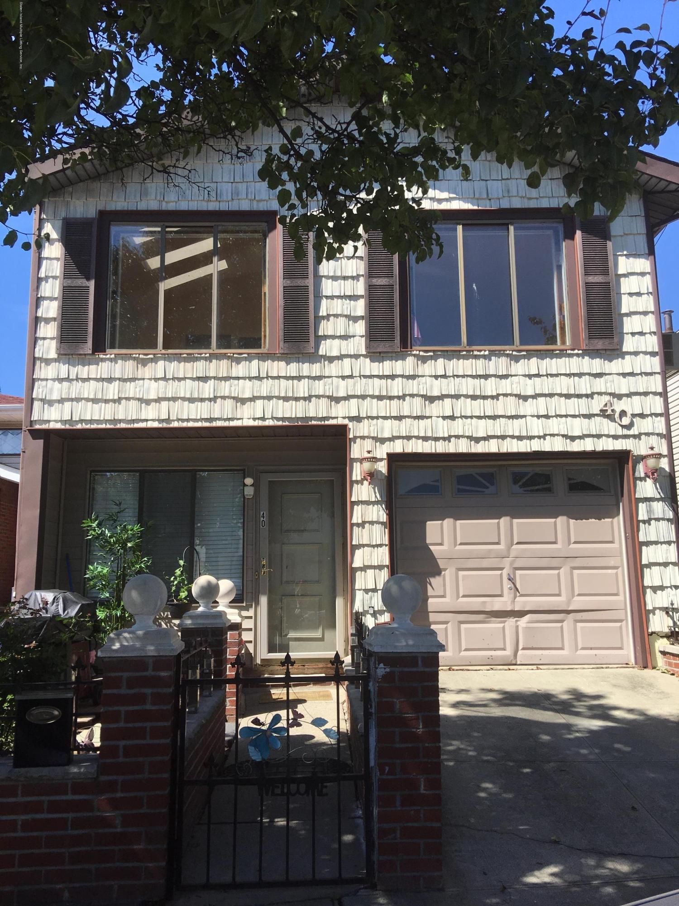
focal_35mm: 29
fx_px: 758
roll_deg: +0.7
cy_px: 453
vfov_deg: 61.7
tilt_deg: +10.9
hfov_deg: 48.2
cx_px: 340
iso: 25
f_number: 2.2
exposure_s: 1/1261
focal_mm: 4.15
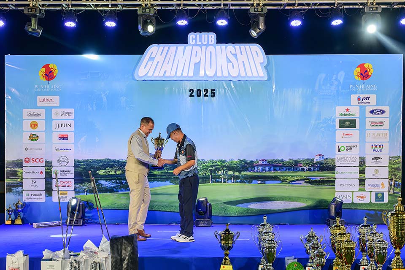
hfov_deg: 53.1
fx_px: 405
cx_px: 202
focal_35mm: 36
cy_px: 135
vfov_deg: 36.9
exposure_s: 1/250
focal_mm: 36
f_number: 6.3
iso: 2800
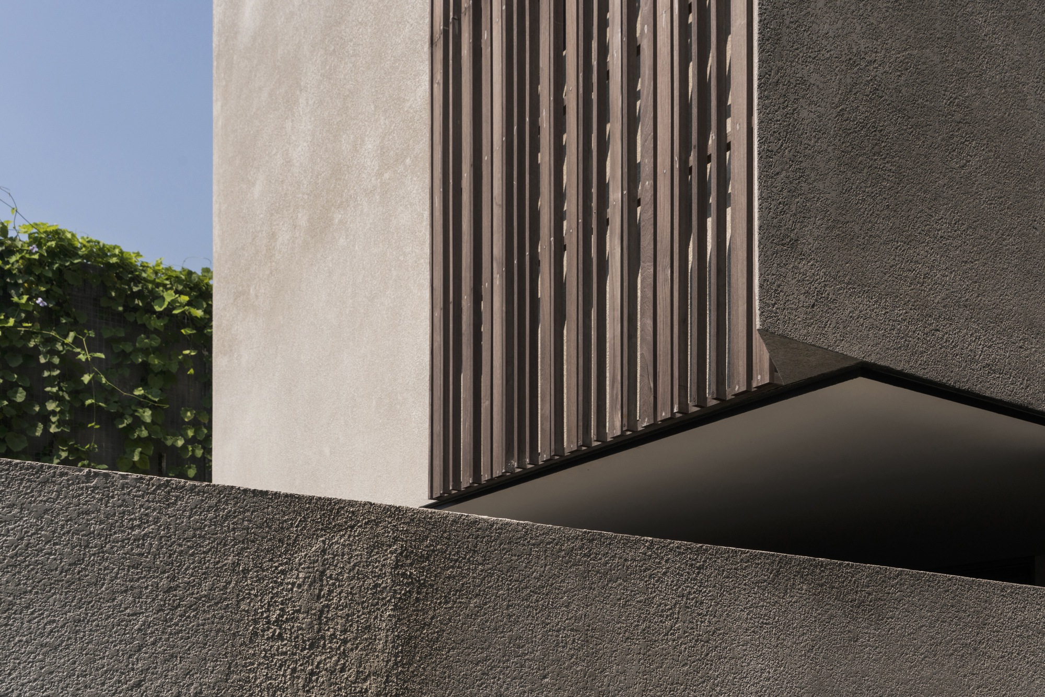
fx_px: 958
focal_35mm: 33
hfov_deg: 57.2
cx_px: 522
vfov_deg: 40.0
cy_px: 348
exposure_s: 1/500
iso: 320
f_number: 11
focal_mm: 33
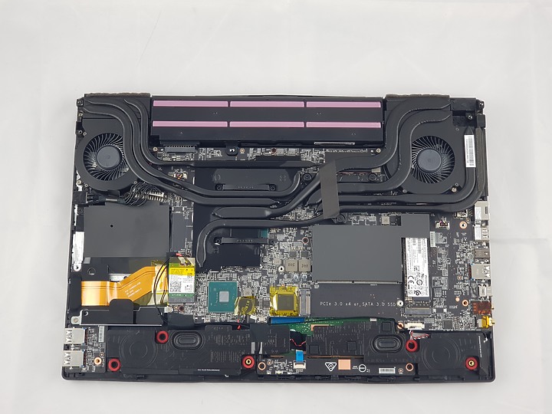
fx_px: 829
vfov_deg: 28.0
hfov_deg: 36.8
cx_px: 276
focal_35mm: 52
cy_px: 207
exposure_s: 1/30
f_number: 2.4
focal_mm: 6
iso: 32
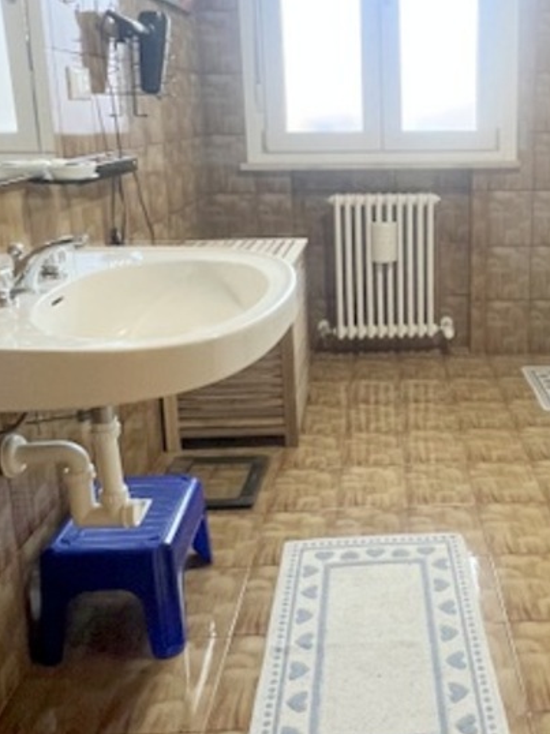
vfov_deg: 54.4
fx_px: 700
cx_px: 431
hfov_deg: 41.3
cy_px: 252
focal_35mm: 33
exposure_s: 1/89
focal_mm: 1.57
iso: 250
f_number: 1.8
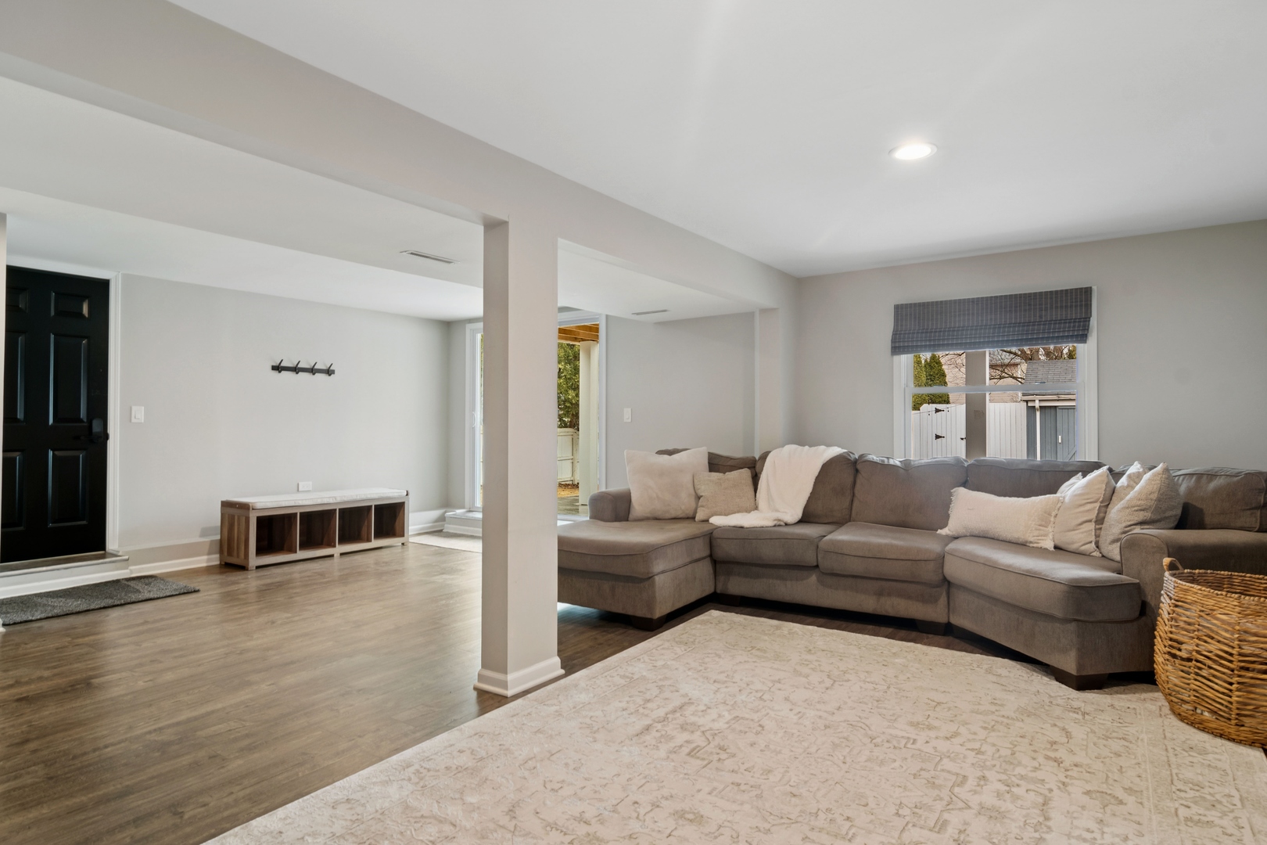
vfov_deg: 67.4
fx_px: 633
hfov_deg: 90.0
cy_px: 422
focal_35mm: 18
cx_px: 634
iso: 200
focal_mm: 12
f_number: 8
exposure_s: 1/2
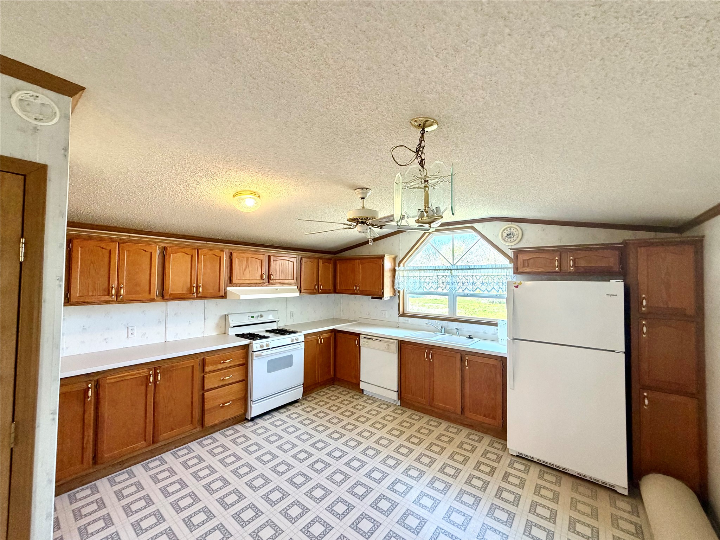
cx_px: 360
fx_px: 291
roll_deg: +0.0
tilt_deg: +1.7
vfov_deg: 85.7
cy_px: 270
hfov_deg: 102.1
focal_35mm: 14
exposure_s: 1/60
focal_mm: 2.22
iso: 250
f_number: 2.2
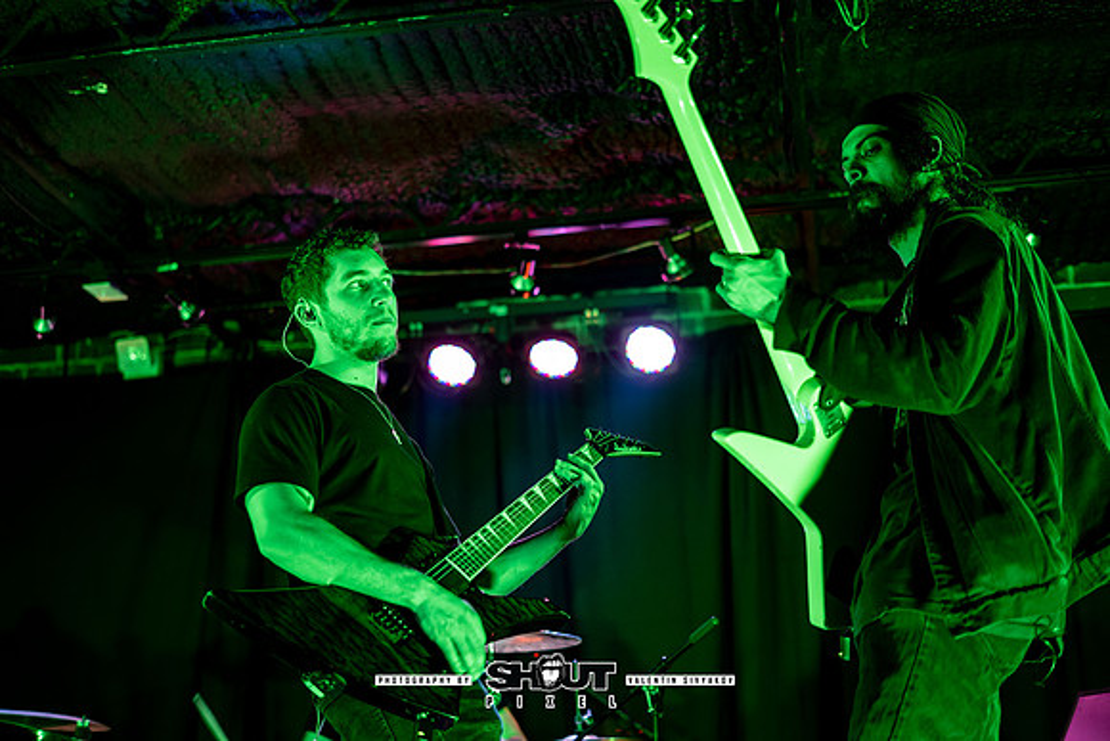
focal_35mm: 50
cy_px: 370
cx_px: 555
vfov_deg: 27.0
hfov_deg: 39.6
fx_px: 1542
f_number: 2
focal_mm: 50
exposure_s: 1/160
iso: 1000
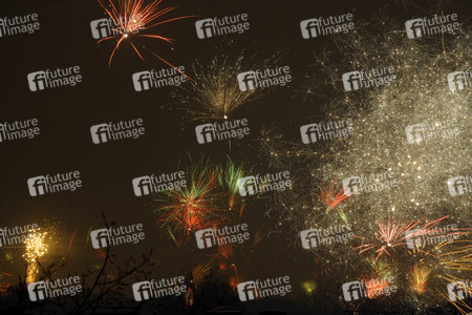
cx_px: 236
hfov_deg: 9.8
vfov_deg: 6.5
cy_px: 158
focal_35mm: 210
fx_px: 2753
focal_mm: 210
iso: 500
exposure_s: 30
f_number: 18
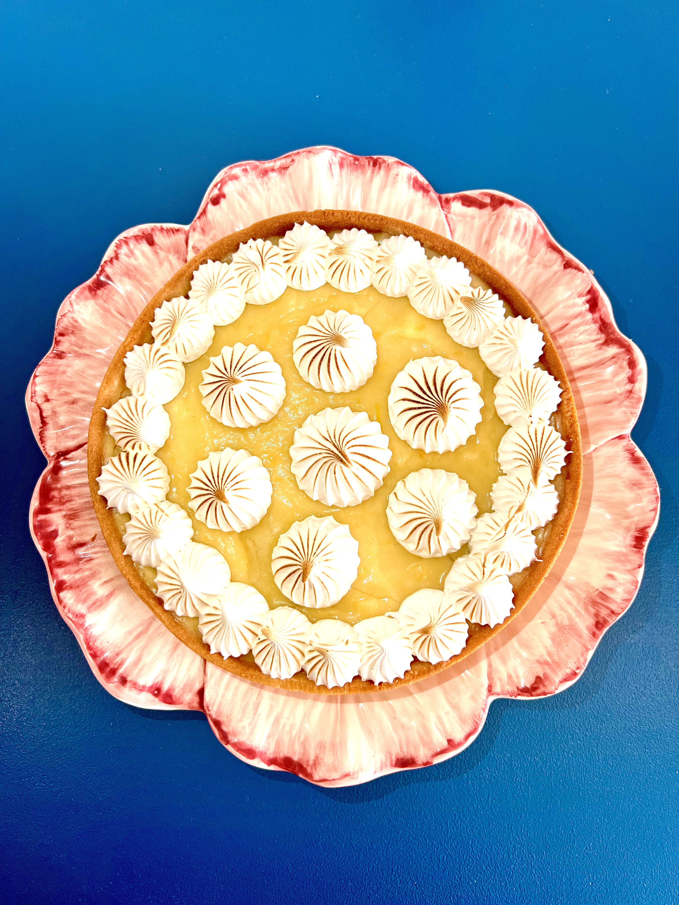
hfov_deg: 53.1
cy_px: 452
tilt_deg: -82.3
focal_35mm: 26
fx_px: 680
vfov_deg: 67.3
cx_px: 340
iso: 64
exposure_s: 1/126
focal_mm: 5.7
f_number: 1.5
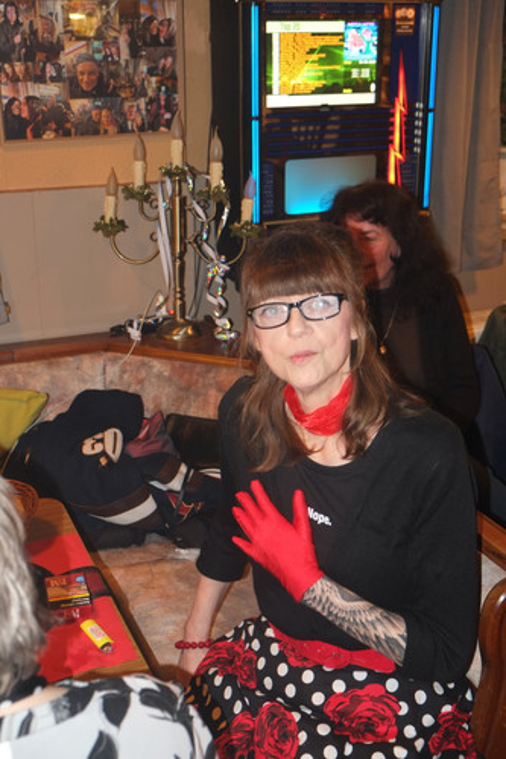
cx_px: 253
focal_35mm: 42
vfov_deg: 46.4
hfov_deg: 31.9
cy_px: 380
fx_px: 886
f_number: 3.6
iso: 800
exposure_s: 1/15
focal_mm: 27.7
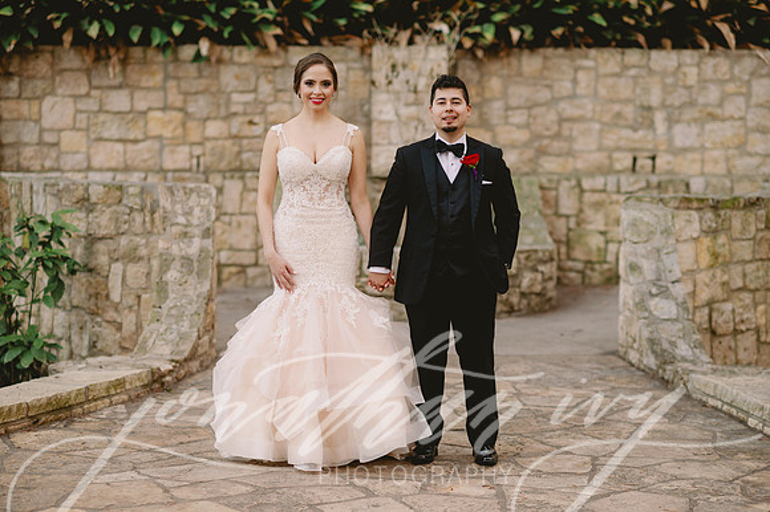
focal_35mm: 85
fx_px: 1817
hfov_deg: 23.9
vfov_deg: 16.1
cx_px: 385
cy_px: 256
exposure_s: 1/400
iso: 320
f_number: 2.2
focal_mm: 85
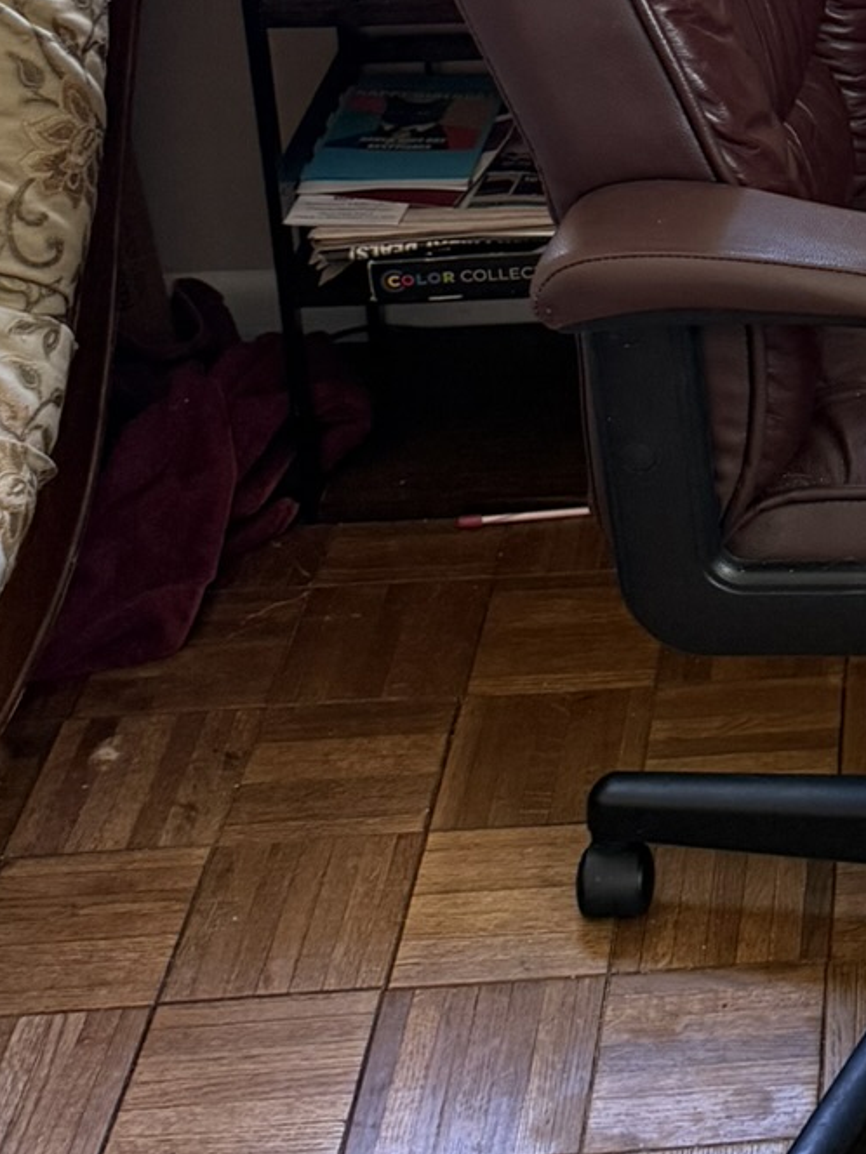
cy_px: -181
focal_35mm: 74
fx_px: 2468
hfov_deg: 17.7
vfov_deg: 24.2
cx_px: 1316
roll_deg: -2.4
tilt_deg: -20.7
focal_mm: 6.76
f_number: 1.78
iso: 250
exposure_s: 1/60
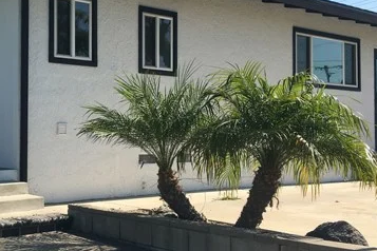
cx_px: 42
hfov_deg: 34.9
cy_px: 124
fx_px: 565
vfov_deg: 25.1
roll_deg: +0.5
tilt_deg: +2.7
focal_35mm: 54
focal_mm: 4.15
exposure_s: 1/1304
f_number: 2.2
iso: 25
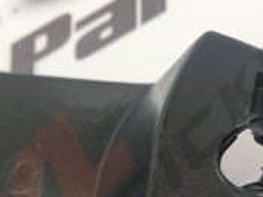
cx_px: 111
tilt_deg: -74.9
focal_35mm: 81
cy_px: 192
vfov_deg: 17.8
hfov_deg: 24.1
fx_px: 616
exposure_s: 1/33
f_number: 1.8
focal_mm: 3.99
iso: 25
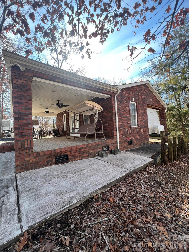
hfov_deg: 89.9
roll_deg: +2.2
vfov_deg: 106.2
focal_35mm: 13
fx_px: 95
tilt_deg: +0.8
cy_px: 126
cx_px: 94
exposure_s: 1/229
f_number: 1.8
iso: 32
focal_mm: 1.57
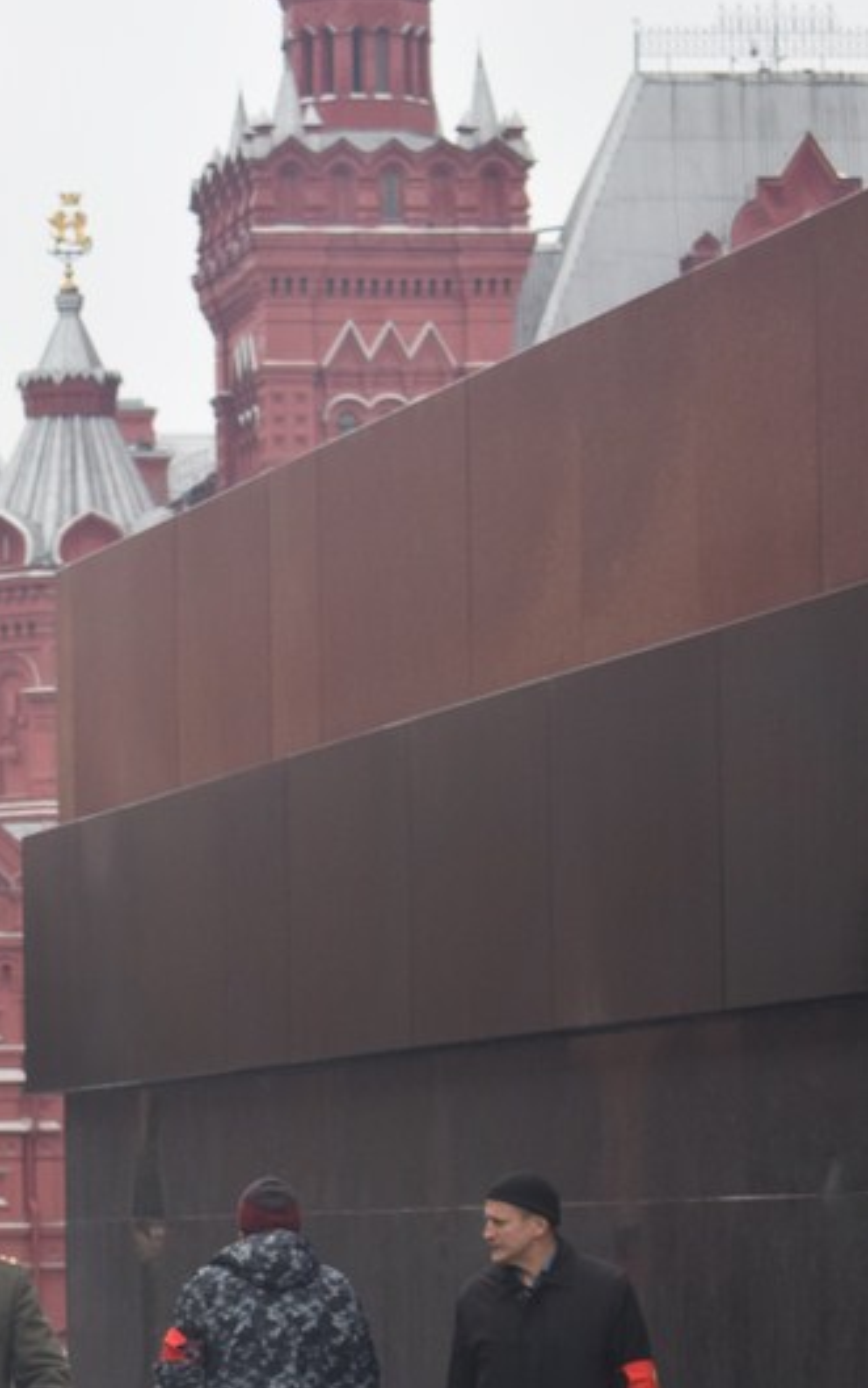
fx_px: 6925
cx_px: -359
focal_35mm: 183
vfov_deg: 11.4
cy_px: 950
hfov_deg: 7.1
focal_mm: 55
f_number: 6.3
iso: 400
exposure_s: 1/160
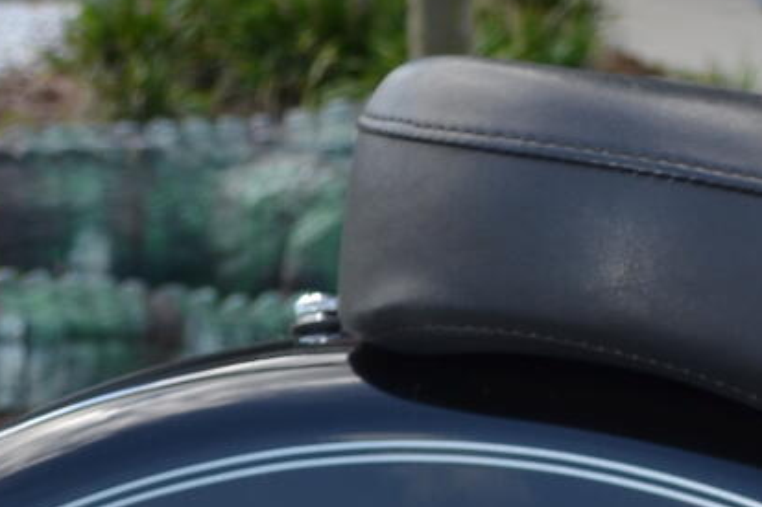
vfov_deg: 7.9
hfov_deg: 12.7
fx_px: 3385
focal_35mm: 160
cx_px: 727
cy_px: 1214
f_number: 4
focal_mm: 22
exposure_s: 1/200
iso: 100
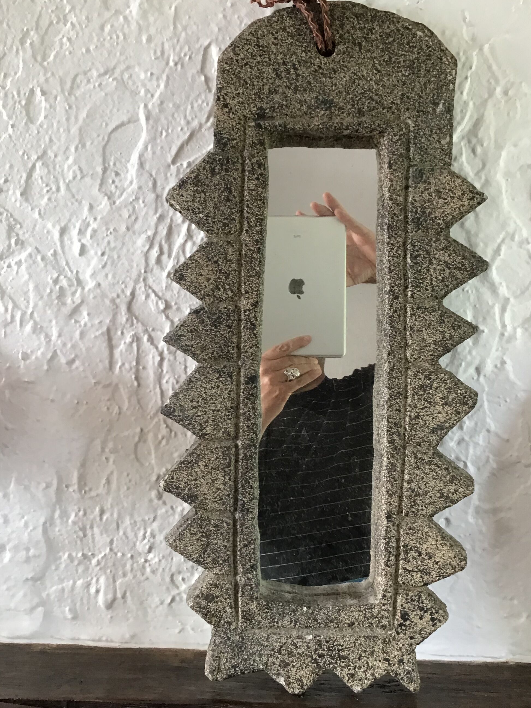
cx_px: 269
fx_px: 798
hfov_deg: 36.8
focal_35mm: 39
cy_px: 369
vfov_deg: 47.8
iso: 80
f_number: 2.4
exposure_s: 1/33
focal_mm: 3.3
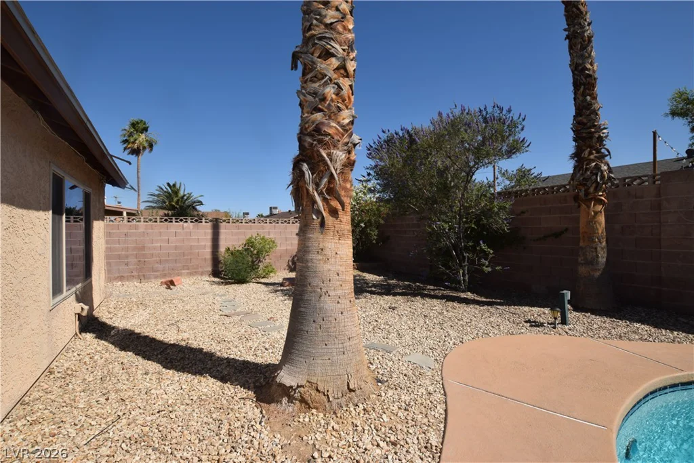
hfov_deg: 95.0
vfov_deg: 72.1
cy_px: 232
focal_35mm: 16
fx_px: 318
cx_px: 347
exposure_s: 1/200
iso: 100
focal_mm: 11
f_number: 11
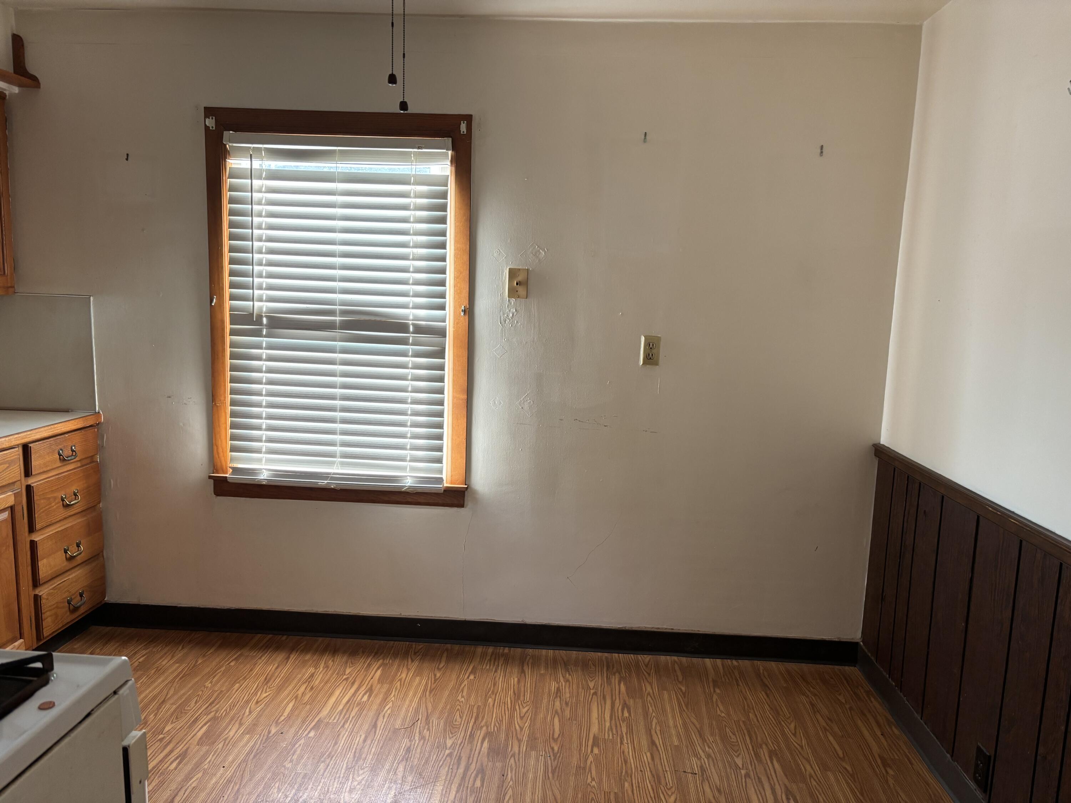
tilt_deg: -7.8
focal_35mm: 26
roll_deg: -1.7
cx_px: 536
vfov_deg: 53.1
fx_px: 804
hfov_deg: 67.3
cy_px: 402
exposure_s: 1/60
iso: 160
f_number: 1.6
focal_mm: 5.96
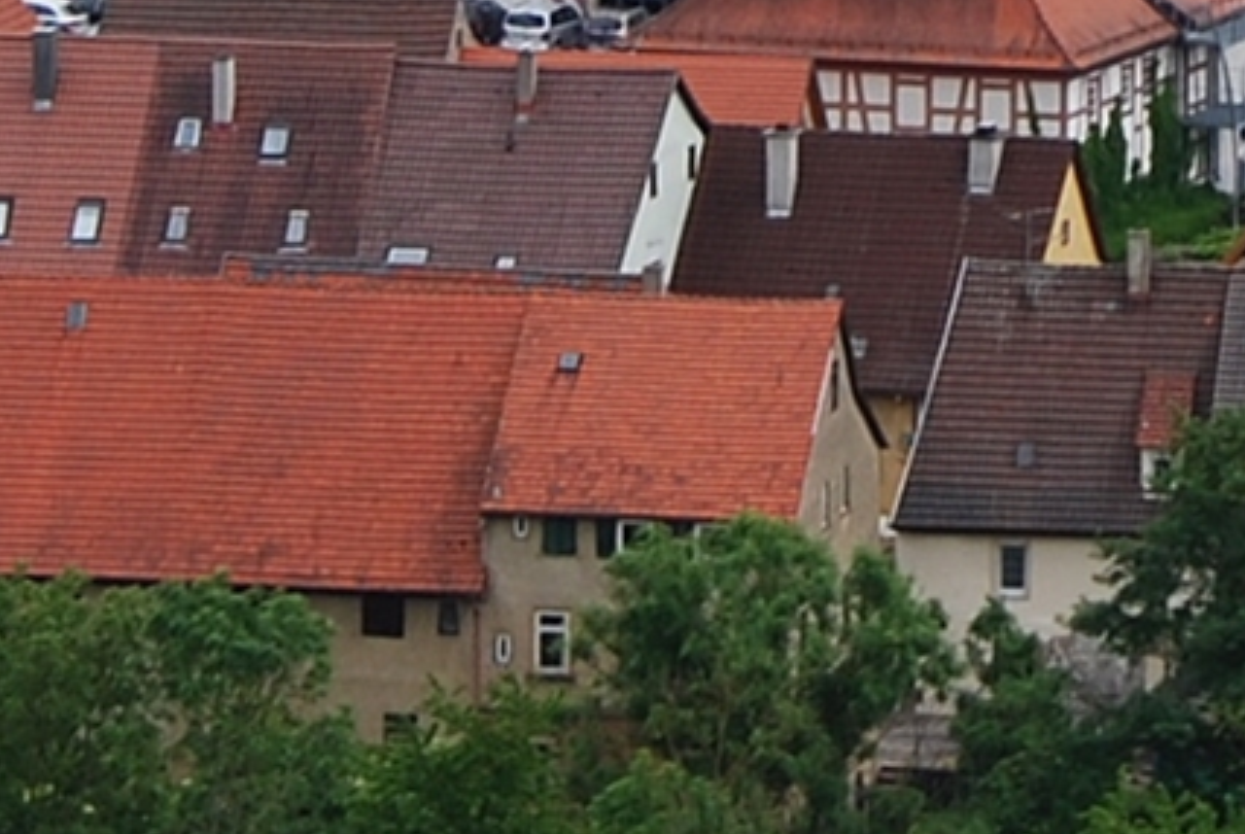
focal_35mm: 443
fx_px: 15341
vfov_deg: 3.1
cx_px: 1213
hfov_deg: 4.6
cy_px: -884
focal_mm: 42
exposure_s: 1/200
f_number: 7.1
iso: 100
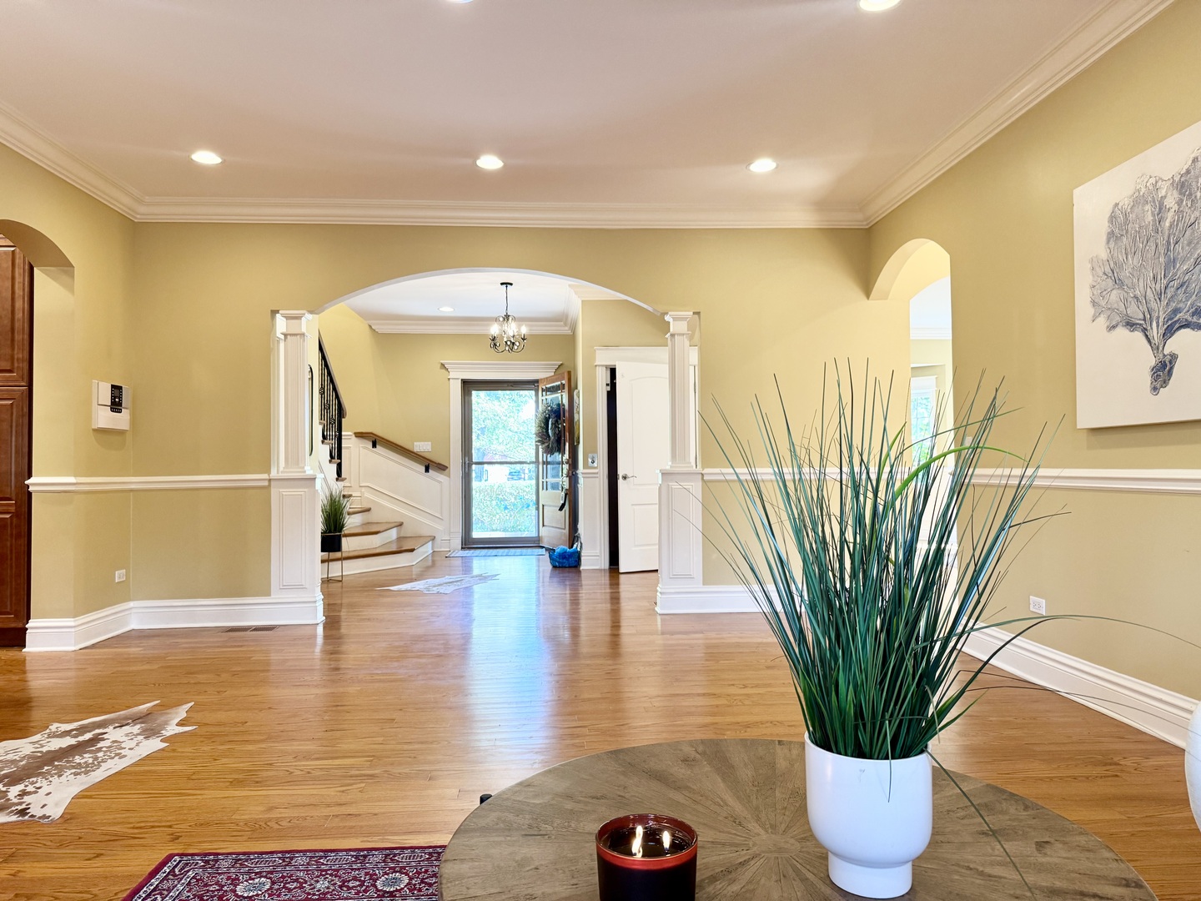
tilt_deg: +2.1
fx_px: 833
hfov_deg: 71.6
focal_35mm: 24
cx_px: 600
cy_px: 450
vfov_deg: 56.8
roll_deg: +0.2
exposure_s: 1/120
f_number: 1.78
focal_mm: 6.76
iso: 200
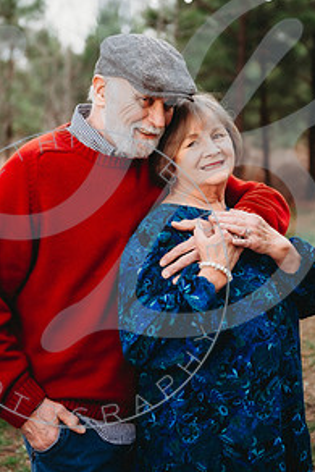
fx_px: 1009
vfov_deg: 26.2
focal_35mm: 77
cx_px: 152
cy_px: 155
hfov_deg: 17.7
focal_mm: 50
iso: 400
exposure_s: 1/250
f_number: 2.8
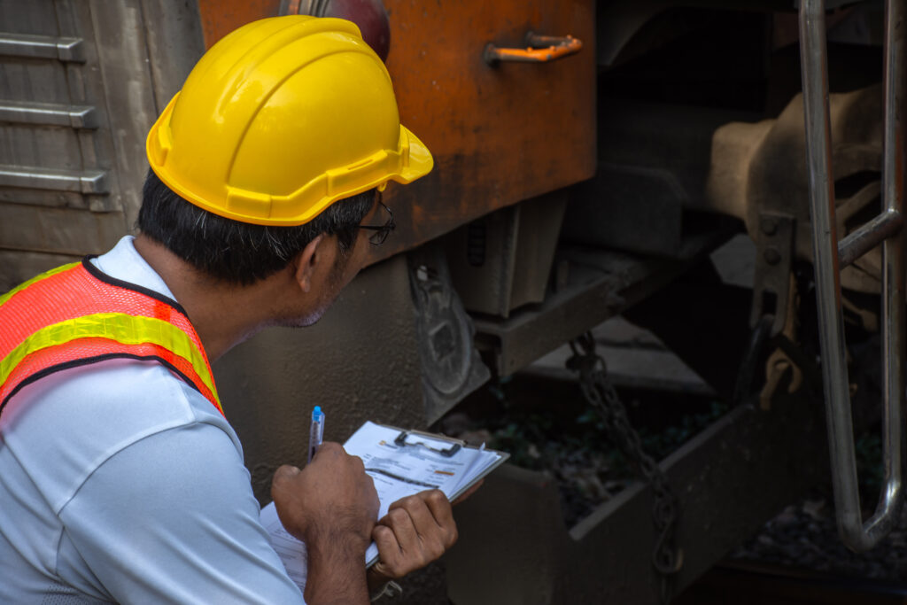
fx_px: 2835
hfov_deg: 18.2
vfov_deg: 12.2
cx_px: 454
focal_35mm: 112
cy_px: 302
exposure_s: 1/200
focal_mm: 75
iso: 100
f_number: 8
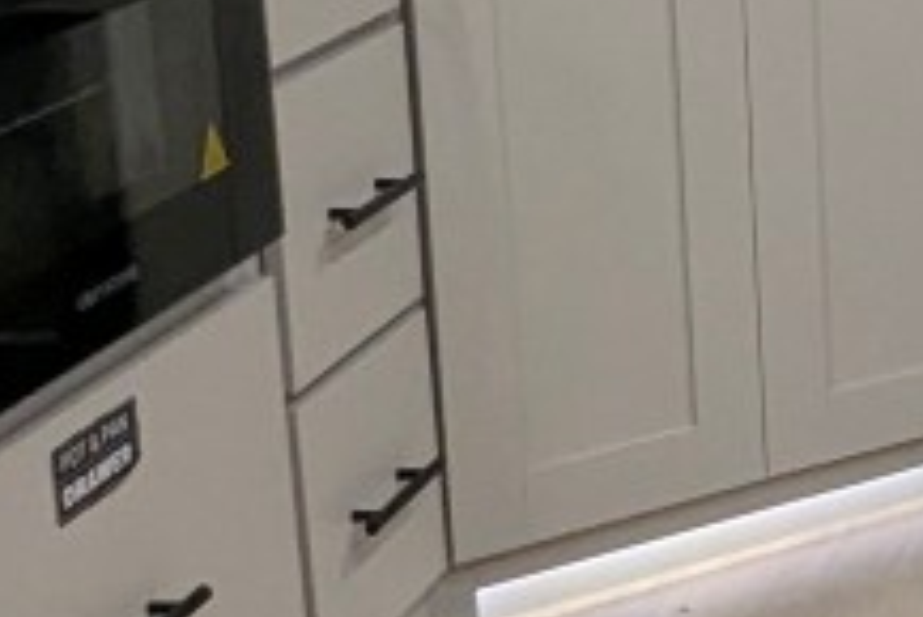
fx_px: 2745
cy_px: 89
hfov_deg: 17.1
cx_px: 1419
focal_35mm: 107
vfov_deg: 12.7
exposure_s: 1/131
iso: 313
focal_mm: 2.35
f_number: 2.2
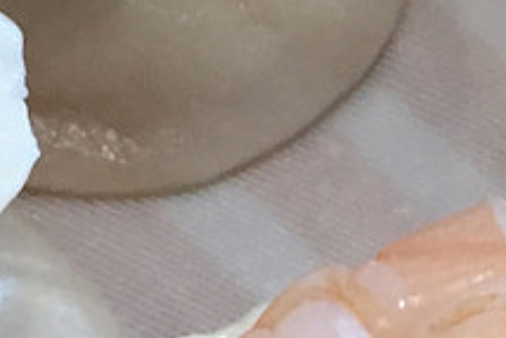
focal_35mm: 225
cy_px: 539
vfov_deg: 6.0
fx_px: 3165
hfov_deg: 8.9
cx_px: 806
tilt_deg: -57.2
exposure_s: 1/33
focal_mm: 4.15
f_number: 2.2
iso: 50
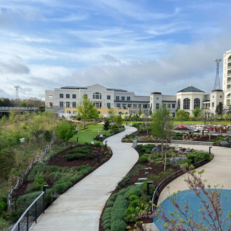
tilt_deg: -3.1
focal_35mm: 35
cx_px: 143
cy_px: 132
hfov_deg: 46.8
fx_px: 264
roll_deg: +0.4
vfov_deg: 47.1
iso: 50
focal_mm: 5.7
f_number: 1.5
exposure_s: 1/2841
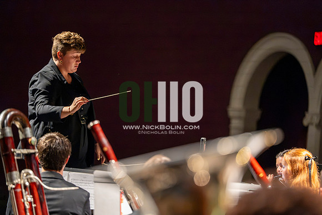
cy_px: 108
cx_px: 161
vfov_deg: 8.1
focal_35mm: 170
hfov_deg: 12.1
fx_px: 1521
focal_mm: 170
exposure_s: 1/640
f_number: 2.8
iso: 12800
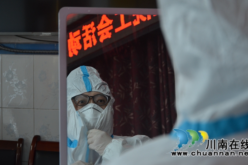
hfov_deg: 24.2
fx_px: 578
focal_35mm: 84
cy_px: 80
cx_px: 129
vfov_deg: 16.2
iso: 400
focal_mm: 52
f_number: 5
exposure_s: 1/80
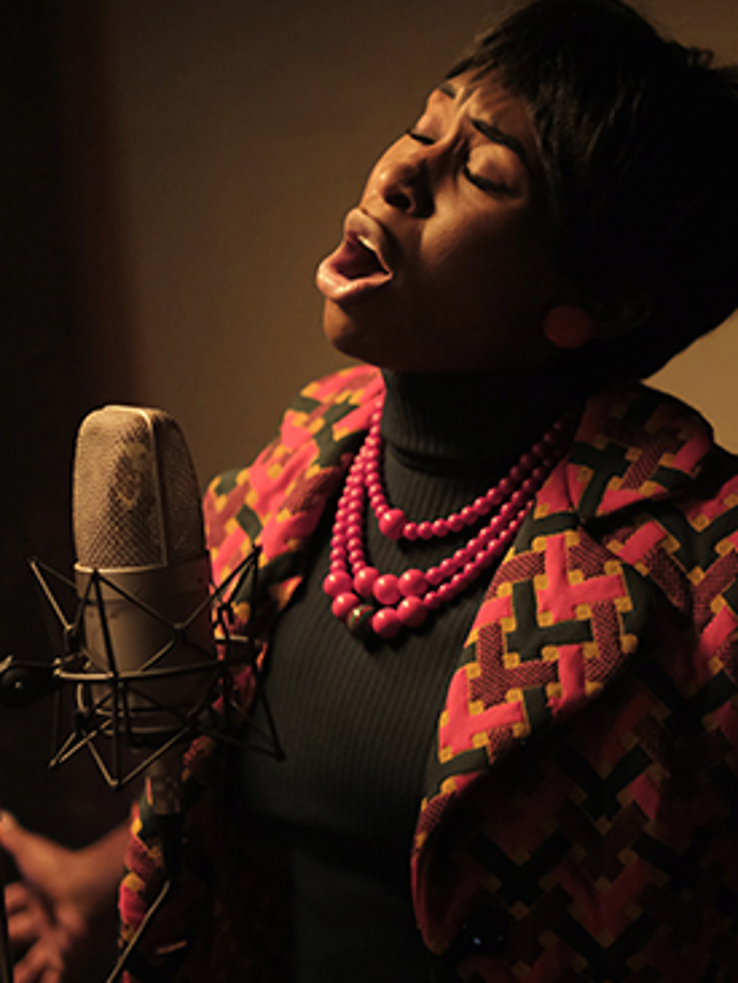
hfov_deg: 11.6
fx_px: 3634
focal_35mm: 128
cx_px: 521
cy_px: 493
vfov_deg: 15.4
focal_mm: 56
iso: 6400
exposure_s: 1/250
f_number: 1.4
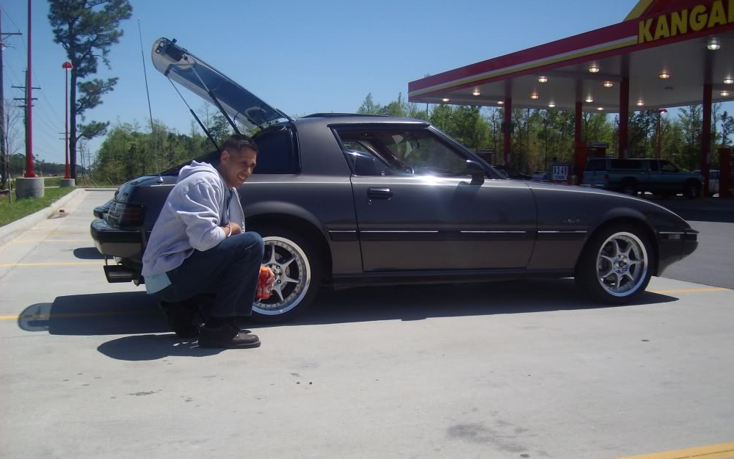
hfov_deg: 51.5
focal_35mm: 38
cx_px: 374
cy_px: 227
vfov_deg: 33.6
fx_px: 760
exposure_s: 1/278
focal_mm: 5.8
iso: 80
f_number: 7.2
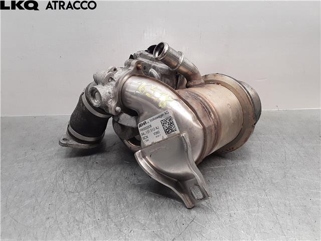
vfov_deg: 49.7
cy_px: 120
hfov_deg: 63.4
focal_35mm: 28
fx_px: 260
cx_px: 160
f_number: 1.9
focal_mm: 2.91
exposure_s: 1/50
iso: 40
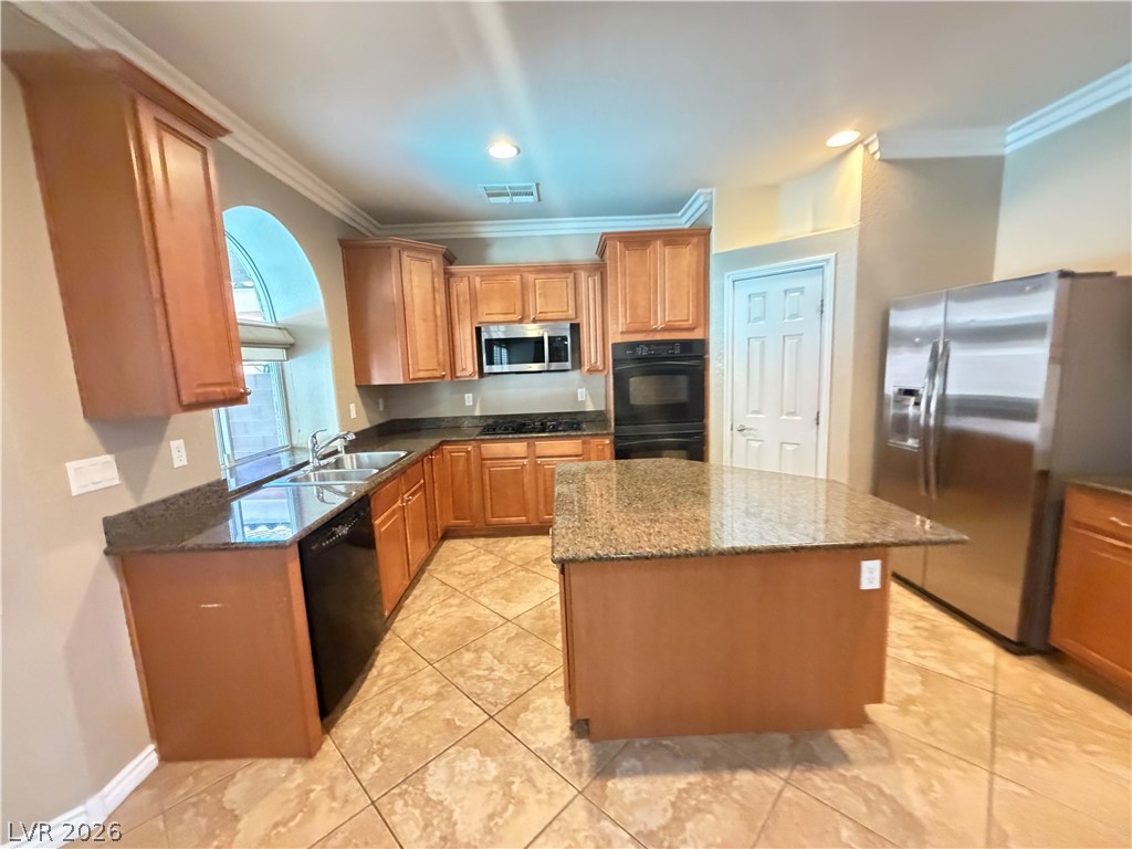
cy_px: 424
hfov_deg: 102.1
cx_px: 566
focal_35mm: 14
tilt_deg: -15.3
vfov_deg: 85.7
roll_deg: +1.6
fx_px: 458
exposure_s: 1/60
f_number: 2.2
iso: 1250
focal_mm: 2.22
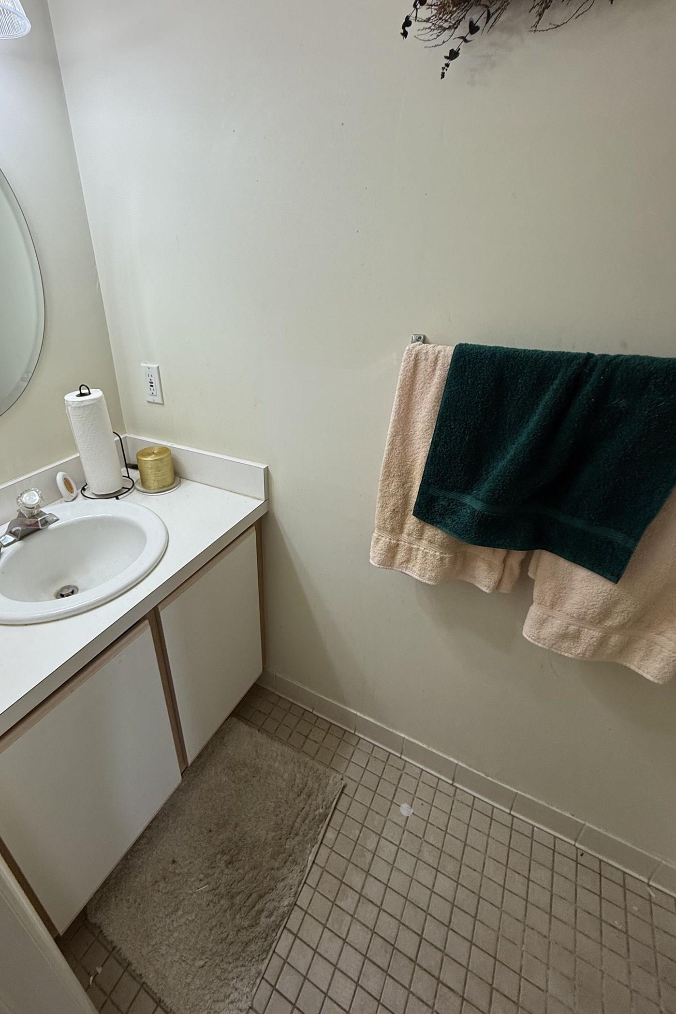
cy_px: 497
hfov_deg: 72.8
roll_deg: +0.4
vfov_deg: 96.7
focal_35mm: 16
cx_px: 264
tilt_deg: -28.7
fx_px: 451
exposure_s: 1/99
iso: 100
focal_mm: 2.22
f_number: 2.2
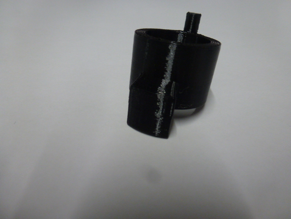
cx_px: 146
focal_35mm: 24
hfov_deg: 71.6
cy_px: 110
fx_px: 202
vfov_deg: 56.8
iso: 200
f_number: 3.3
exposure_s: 1/60
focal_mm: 4.3
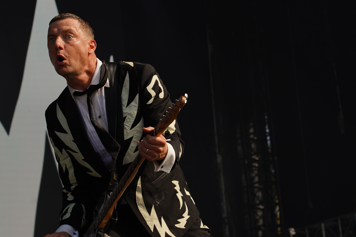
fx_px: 1068
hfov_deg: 18.9
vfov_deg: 12.7
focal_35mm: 108
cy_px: 132
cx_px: 147
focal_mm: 76
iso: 100
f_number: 7.1
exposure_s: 1/400
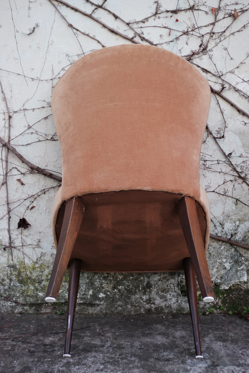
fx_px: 405
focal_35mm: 39
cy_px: 186
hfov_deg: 34.2
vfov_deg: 49.6
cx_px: 124
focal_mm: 26.25
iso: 200
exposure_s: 1/125
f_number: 4
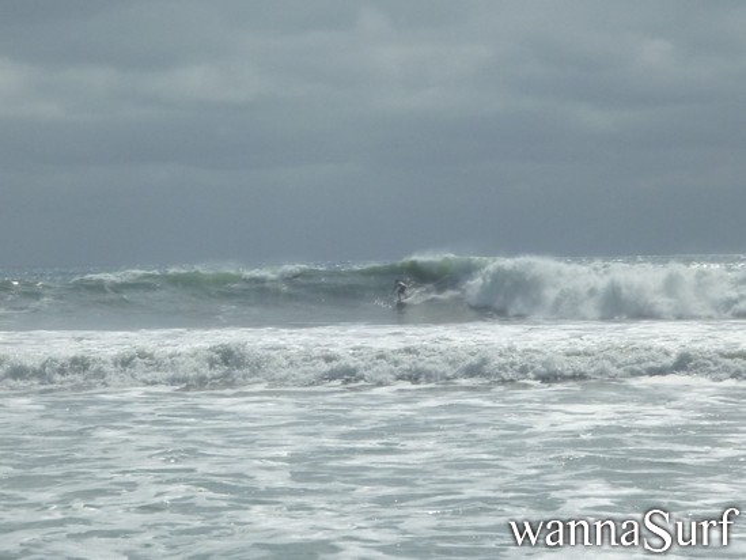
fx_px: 2112
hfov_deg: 20.0
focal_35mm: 98
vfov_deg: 15.1
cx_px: 373
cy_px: 280
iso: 100
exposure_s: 1/160
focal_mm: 17.5
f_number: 18
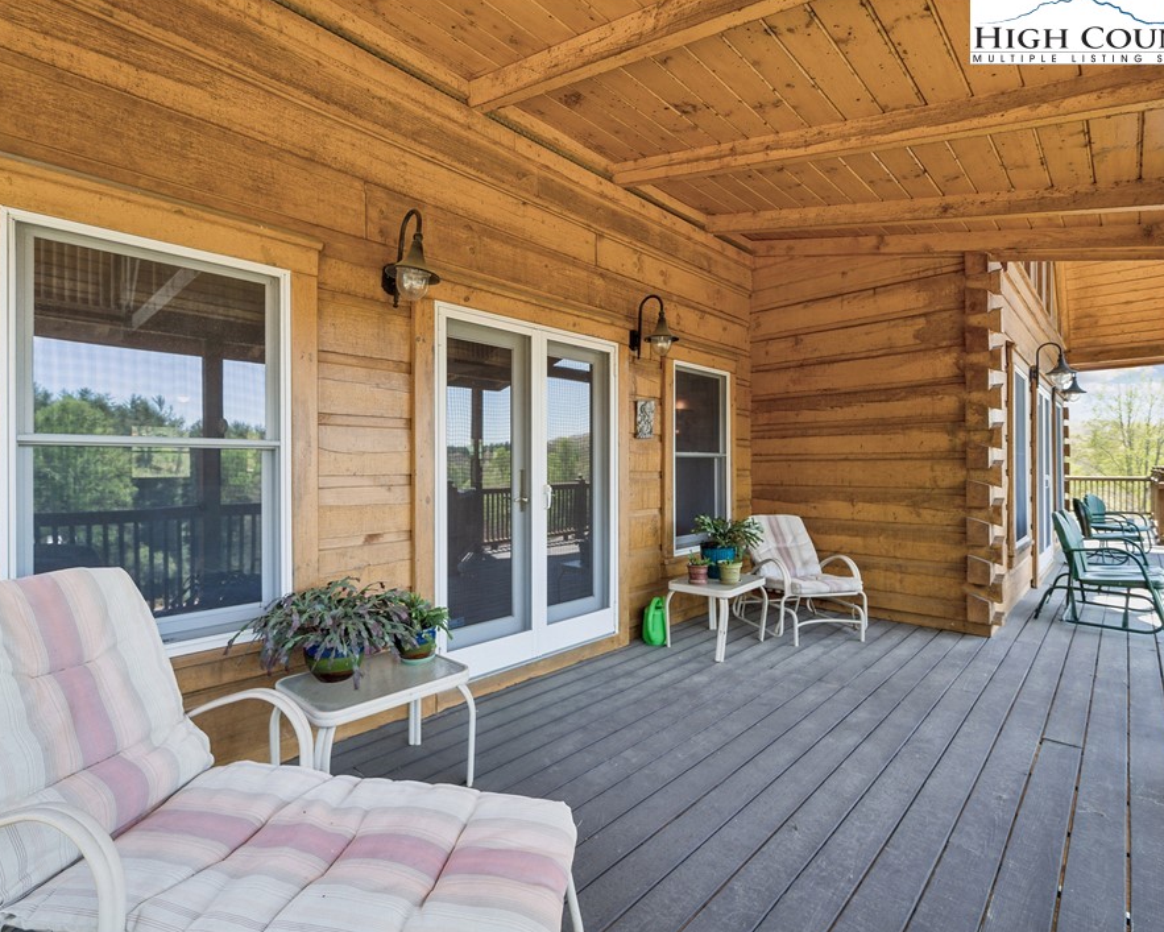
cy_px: 471
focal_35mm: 15
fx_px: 517
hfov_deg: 96.6
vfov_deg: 84.1
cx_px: 540
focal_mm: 13
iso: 250
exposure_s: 1/160
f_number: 4
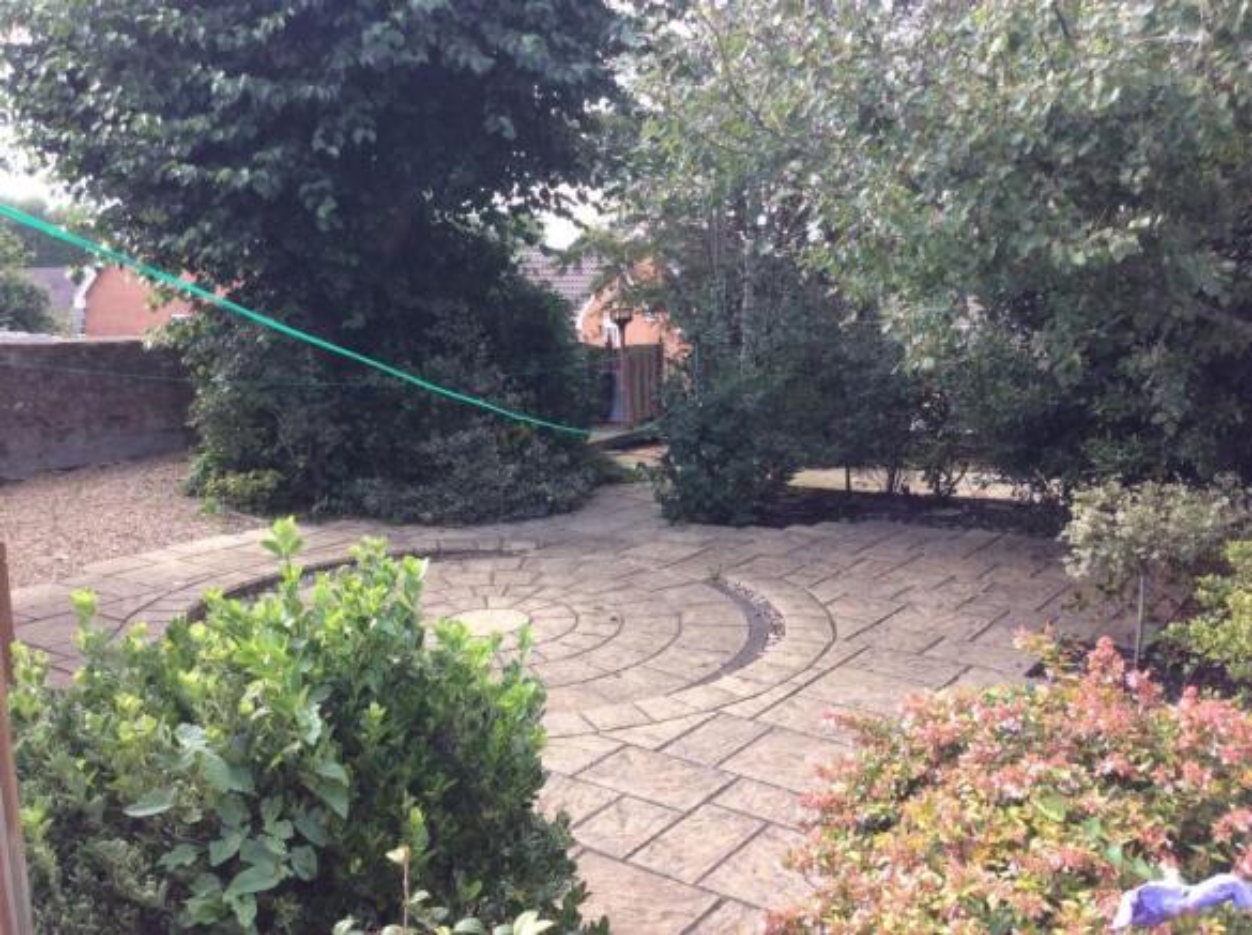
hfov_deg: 56.9
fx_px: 1156
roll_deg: +0.4
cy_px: 468
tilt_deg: -10.3
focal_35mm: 32
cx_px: 626
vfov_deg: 44.1
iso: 32
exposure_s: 1/153
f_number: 2.4
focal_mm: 3.3
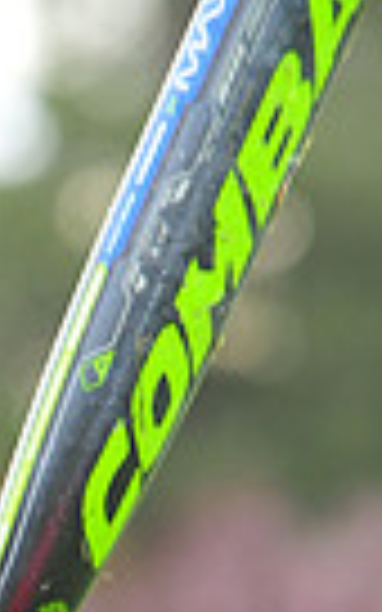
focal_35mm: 717
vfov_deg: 2.9
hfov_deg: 1.8
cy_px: 1224
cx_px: -256
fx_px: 11943
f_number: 7.1
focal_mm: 165
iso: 400
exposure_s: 1/125
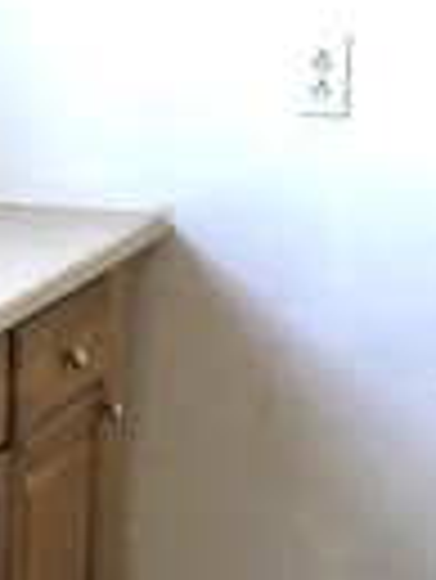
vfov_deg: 17.5
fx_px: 1878
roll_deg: +0.8
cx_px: -133
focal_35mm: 112
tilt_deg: -6.8
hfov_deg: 12.8
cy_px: 162
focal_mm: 4.15
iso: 32
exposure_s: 1/40
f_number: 2.2
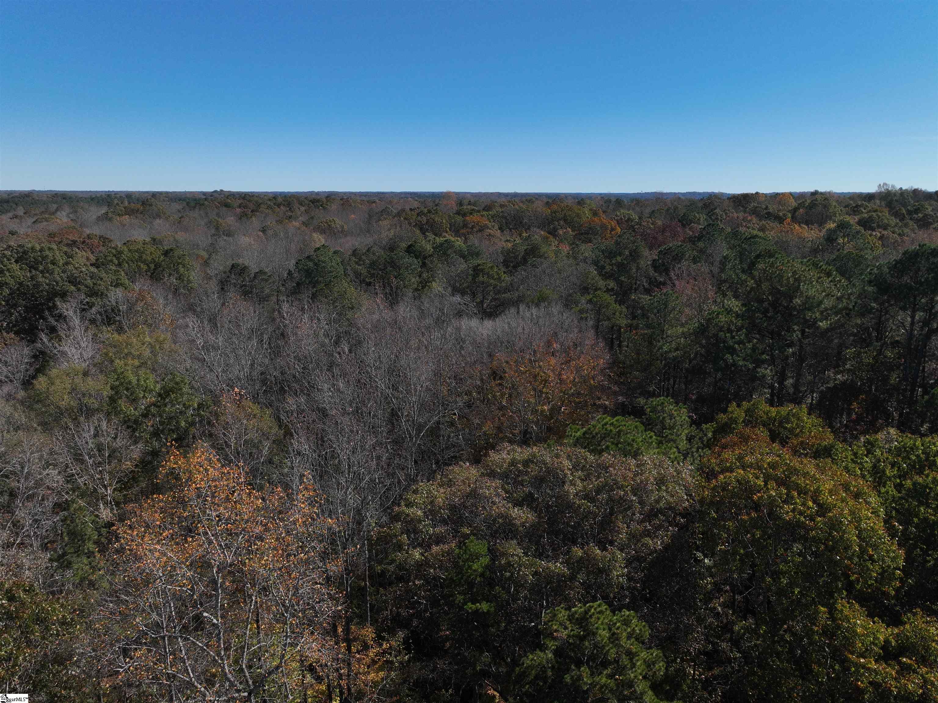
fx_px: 650
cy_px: 352
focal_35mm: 24
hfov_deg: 71.6
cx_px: 469
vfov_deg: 56.8
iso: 140
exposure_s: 1/500
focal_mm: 12.29
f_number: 2.8
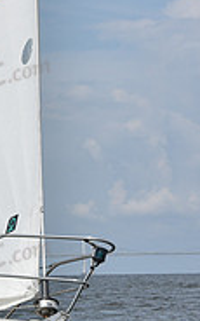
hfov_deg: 4.9
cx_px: -283
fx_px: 2294
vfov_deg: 8.0
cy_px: 207
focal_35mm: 263
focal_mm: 82
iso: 320
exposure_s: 1/1000
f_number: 13
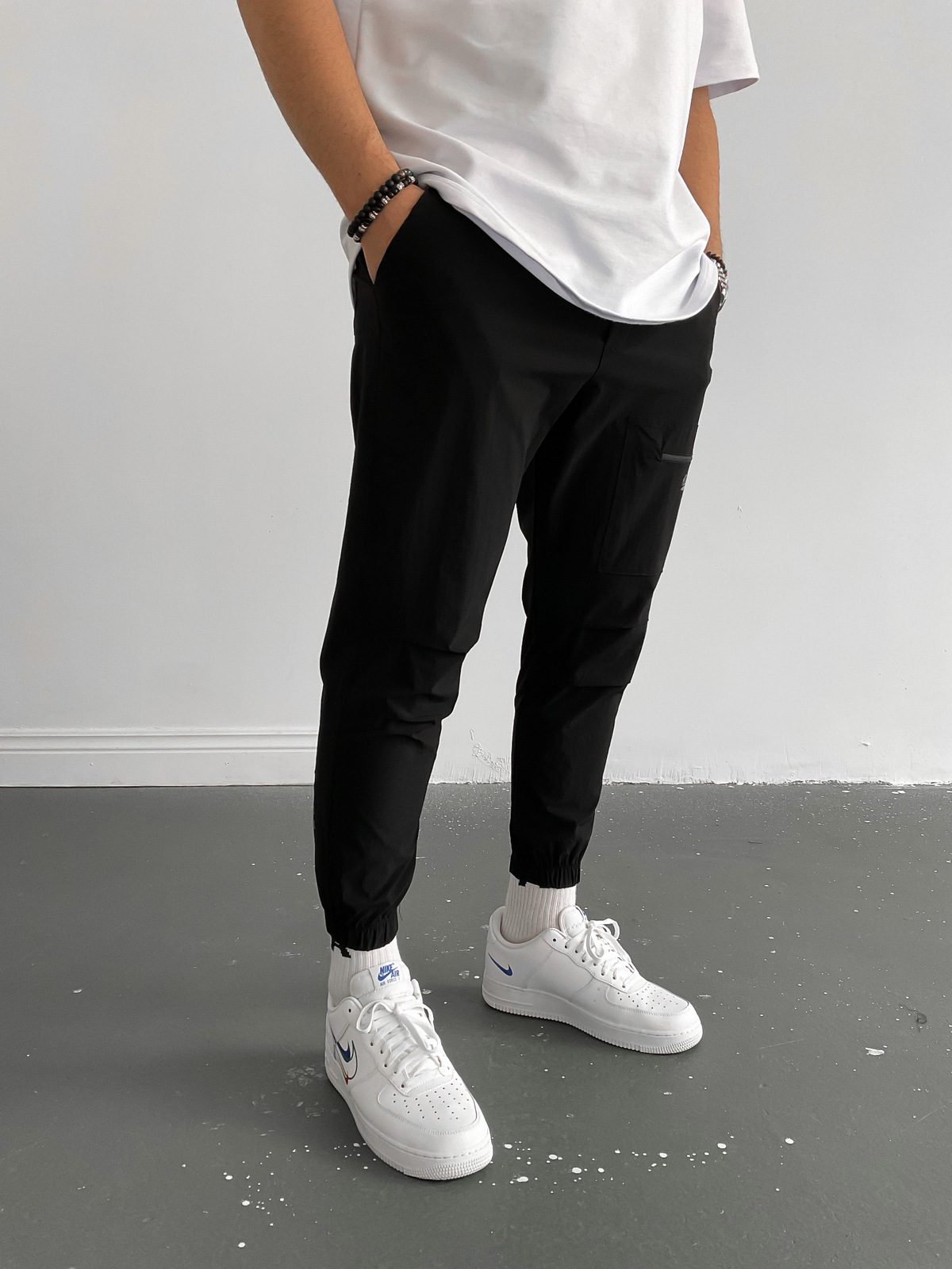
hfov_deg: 48.2
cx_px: 476
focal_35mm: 29
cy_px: 634
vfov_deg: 61.7
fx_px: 1063
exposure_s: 1/90
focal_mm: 3
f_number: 1.8
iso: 64
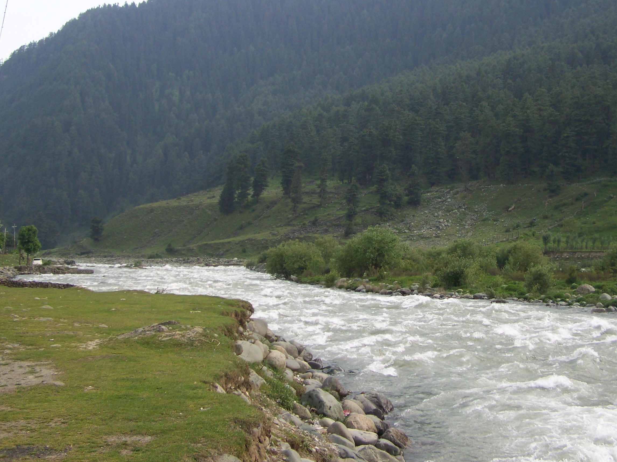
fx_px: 909
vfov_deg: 28.4
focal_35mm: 51
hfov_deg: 37.3
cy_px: 163
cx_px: 384
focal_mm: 6.3
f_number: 2.8
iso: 64
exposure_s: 1/200
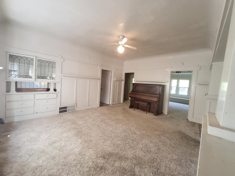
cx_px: 118
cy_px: 88
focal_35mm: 13
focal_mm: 1.13
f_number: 2.2
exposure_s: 1/30
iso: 200
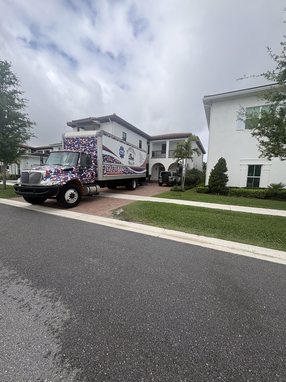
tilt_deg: -5.6
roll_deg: -2.3
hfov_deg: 85.7
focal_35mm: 14
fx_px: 154
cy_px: 191
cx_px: 143
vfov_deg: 102.1
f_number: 2.2
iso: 40
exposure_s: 1/763
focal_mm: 2.22
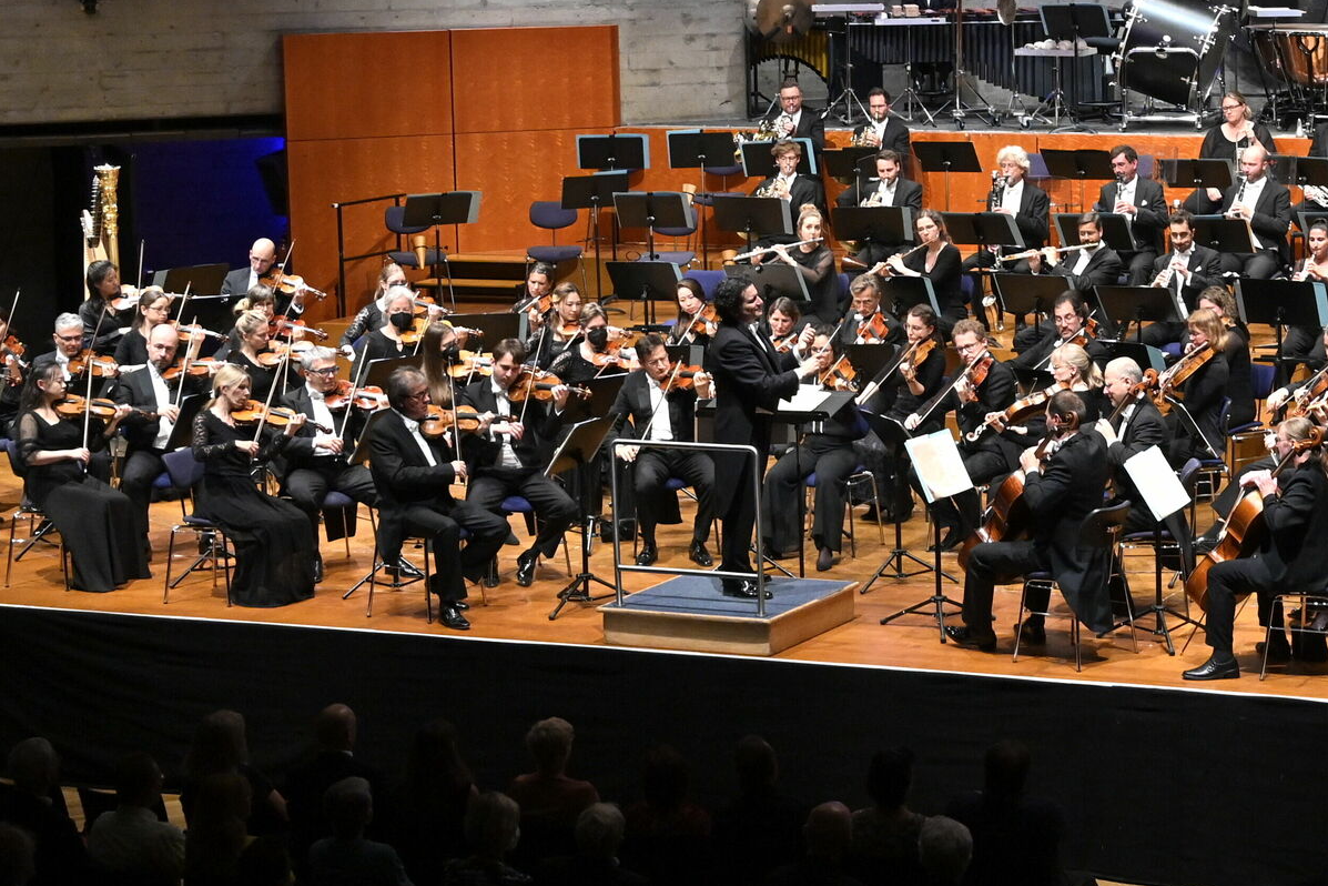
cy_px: 278
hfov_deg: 22.3
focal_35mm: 89
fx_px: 3283
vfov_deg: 15.3
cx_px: 1206
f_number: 4.5
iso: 3200
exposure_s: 1/200
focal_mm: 37
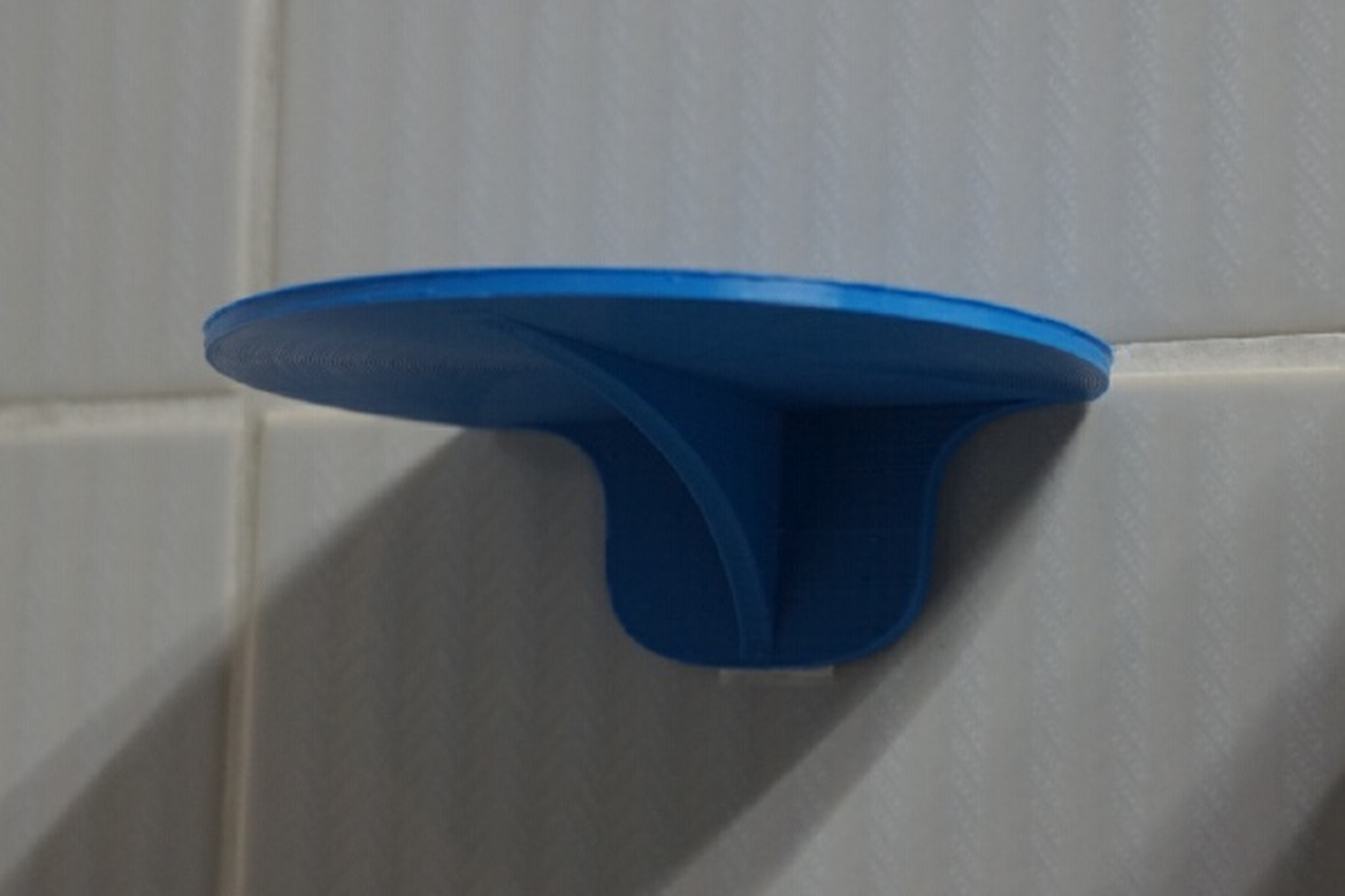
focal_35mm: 64
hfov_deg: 31.2
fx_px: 2410
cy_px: 448
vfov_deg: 21.1
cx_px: 672
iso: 1600
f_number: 5
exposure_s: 1/40
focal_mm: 43
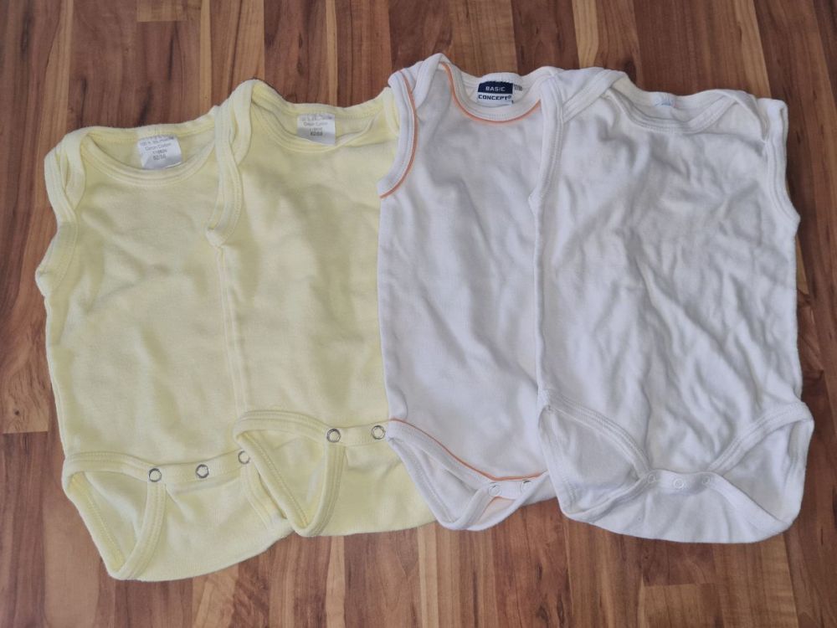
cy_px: 314
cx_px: 418
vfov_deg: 53.1
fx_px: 629
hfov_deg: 67.3
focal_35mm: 26
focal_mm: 5.4
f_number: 1.8
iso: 125
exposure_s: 1/100
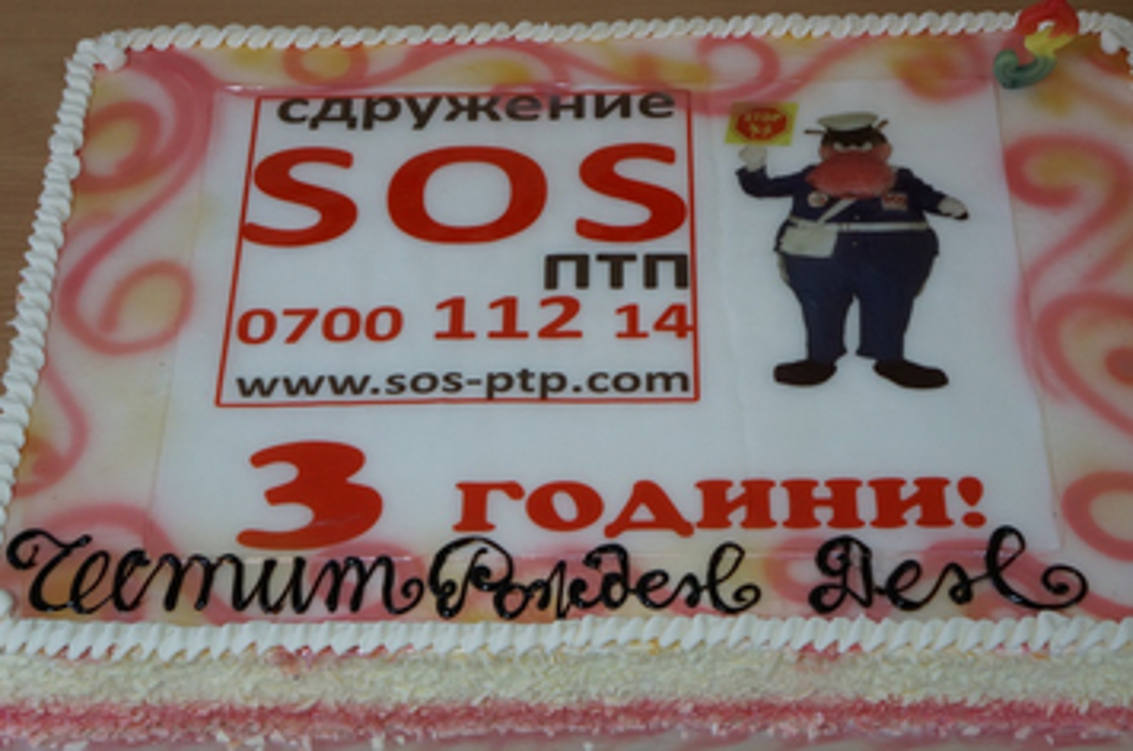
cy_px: 374
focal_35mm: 64
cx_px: 614
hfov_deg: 31.5
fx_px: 2011
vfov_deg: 21.2
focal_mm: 38
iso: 800
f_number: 4.5
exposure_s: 1/160
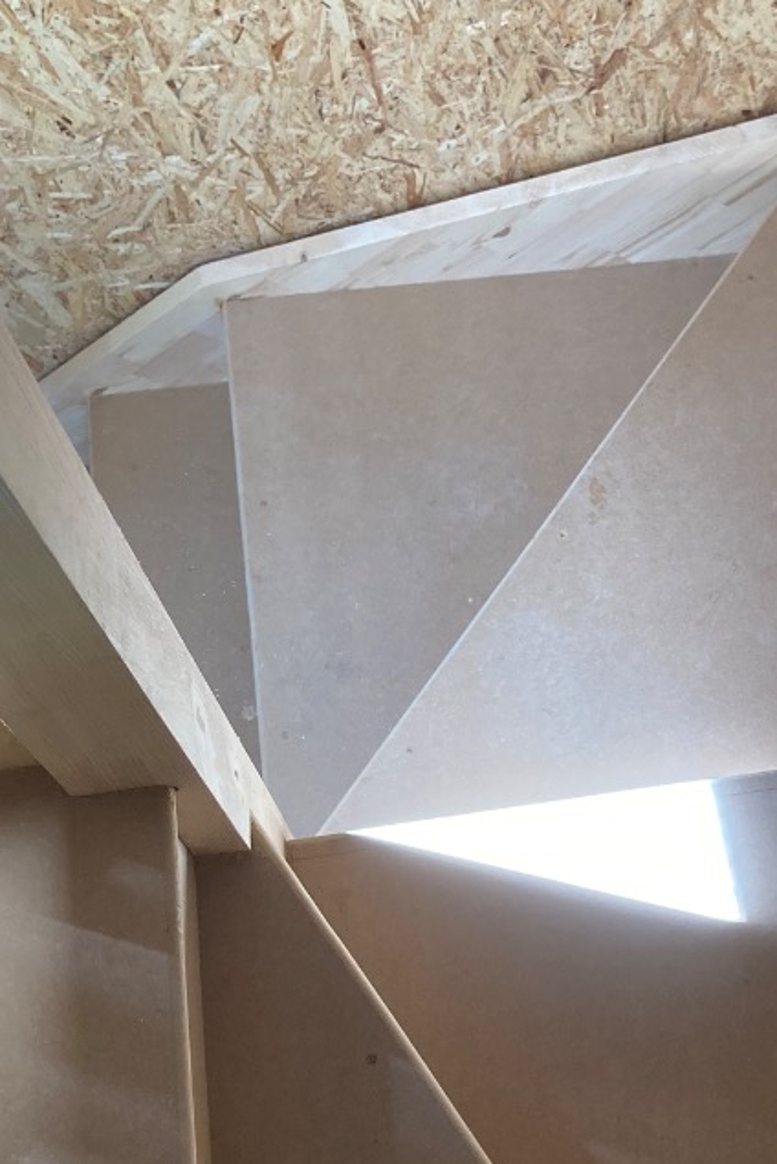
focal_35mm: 55
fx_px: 1779
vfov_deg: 36.2
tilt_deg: -67.3
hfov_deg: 23.9
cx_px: 707
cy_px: 632
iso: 80
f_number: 1.8
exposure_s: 1/92
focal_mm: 3.99
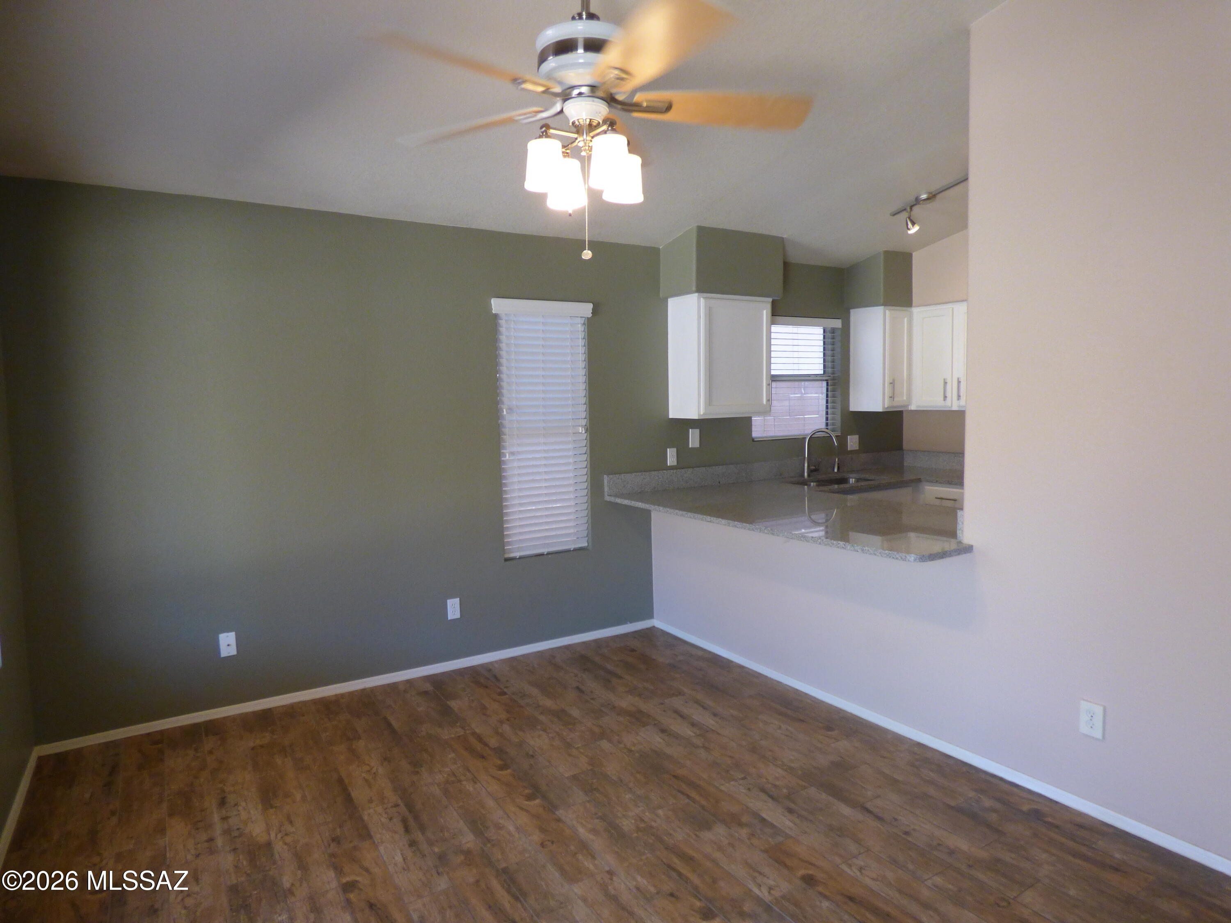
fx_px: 711
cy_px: 462
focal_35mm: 20
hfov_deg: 81.7
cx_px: 616
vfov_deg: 66.0
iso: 320
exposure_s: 1/60
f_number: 2.8
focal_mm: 3.58
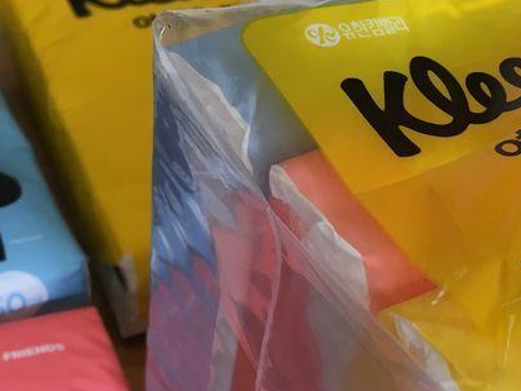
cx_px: 330
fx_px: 1084
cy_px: 404
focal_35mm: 72
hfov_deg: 26.9
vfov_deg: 19.7
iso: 25
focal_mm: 4.15
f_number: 2.2
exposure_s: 1/40
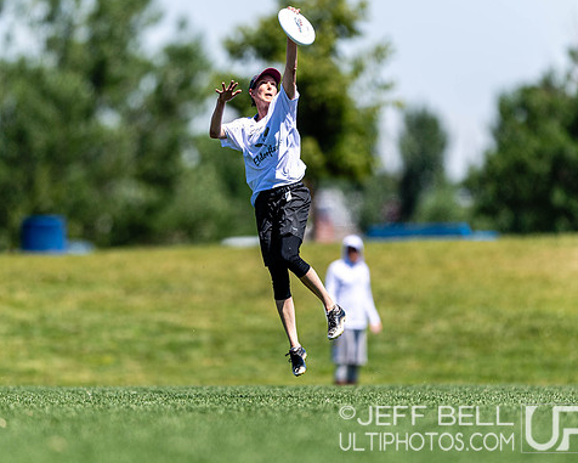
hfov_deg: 3.0
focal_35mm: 638
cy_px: 193
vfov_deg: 2.4
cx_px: 263
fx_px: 10916
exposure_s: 1/2000
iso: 100
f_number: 2.8
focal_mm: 400
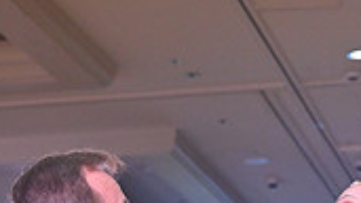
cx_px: 242
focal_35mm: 178
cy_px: 592
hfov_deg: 12.1
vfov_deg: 6.3
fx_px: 1703
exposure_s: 1/400
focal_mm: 50
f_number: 5
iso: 2500
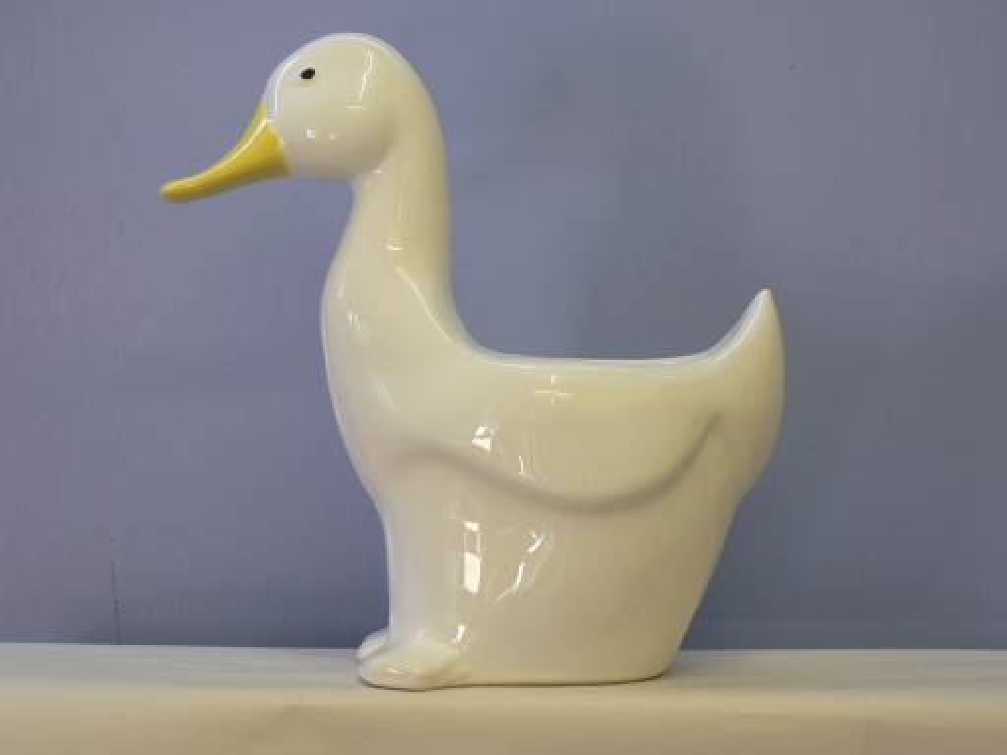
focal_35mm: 106
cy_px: 378
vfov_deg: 14.0
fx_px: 3084
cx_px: 504
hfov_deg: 18.5
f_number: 3.2
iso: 100
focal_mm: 17.7
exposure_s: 1/40
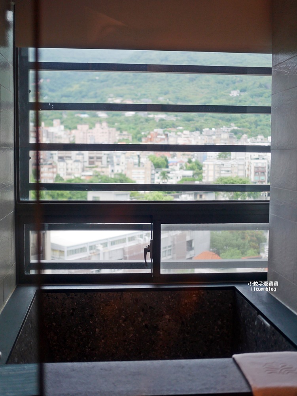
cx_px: 148
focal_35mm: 50
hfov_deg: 29.1
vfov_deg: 38.2
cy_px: 198
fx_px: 572
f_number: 1.8
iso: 200
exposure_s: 1/100
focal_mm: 25
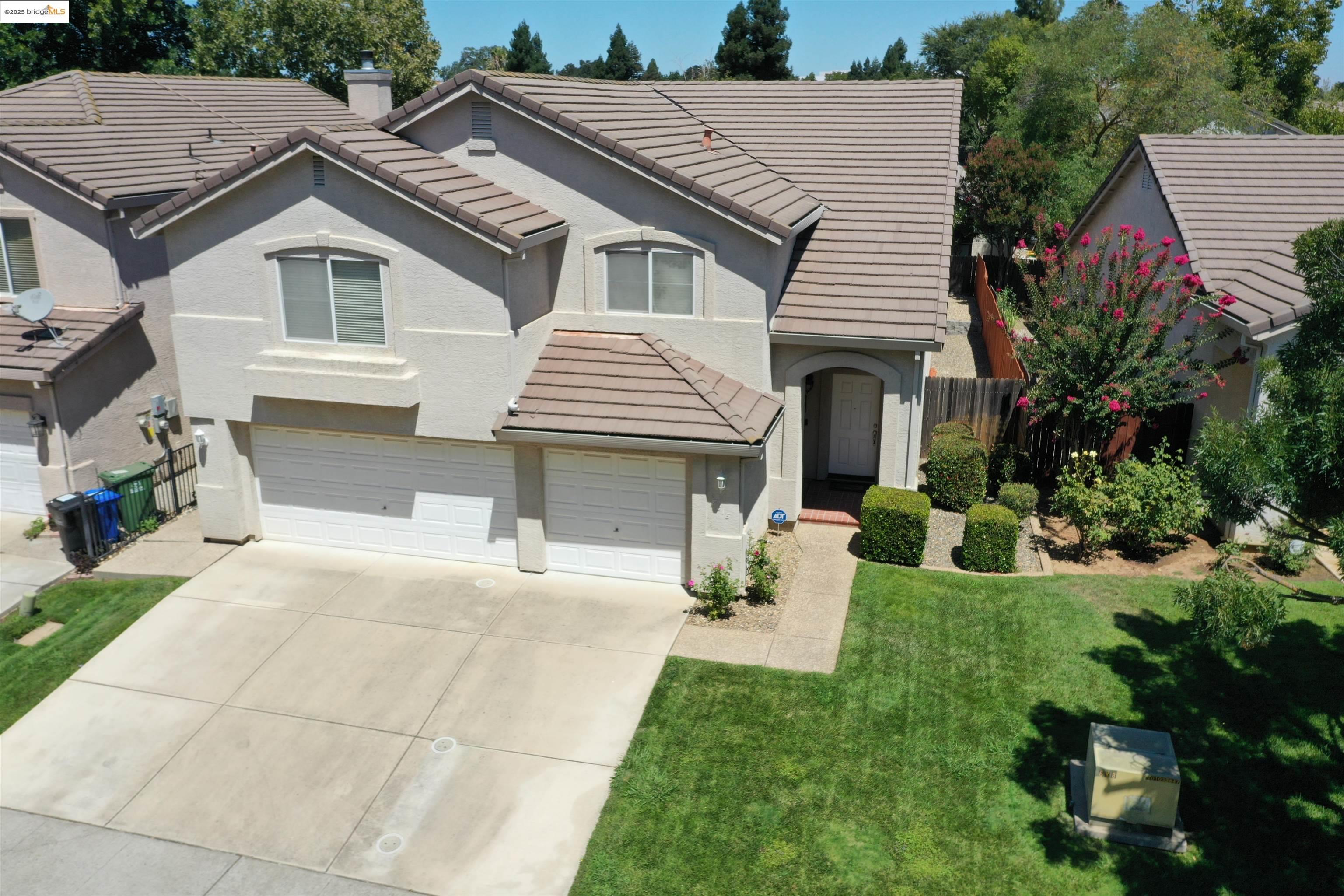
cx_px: 672
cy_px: 448
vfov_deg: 46.4
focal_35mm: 28
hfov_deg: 65.5
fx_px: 1045
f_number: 6.3
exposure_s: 1/500
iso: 100
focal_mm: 10.26
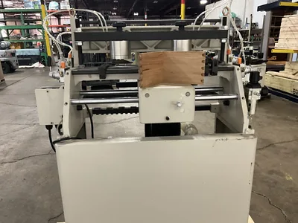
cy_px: 112
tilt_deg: -15.8
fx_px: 250
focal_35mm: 29
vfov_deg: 48.2
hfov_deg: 61.7
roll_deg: +1.3
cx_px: 149
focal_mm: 3
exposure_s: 1/43
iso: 320
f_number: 1.8
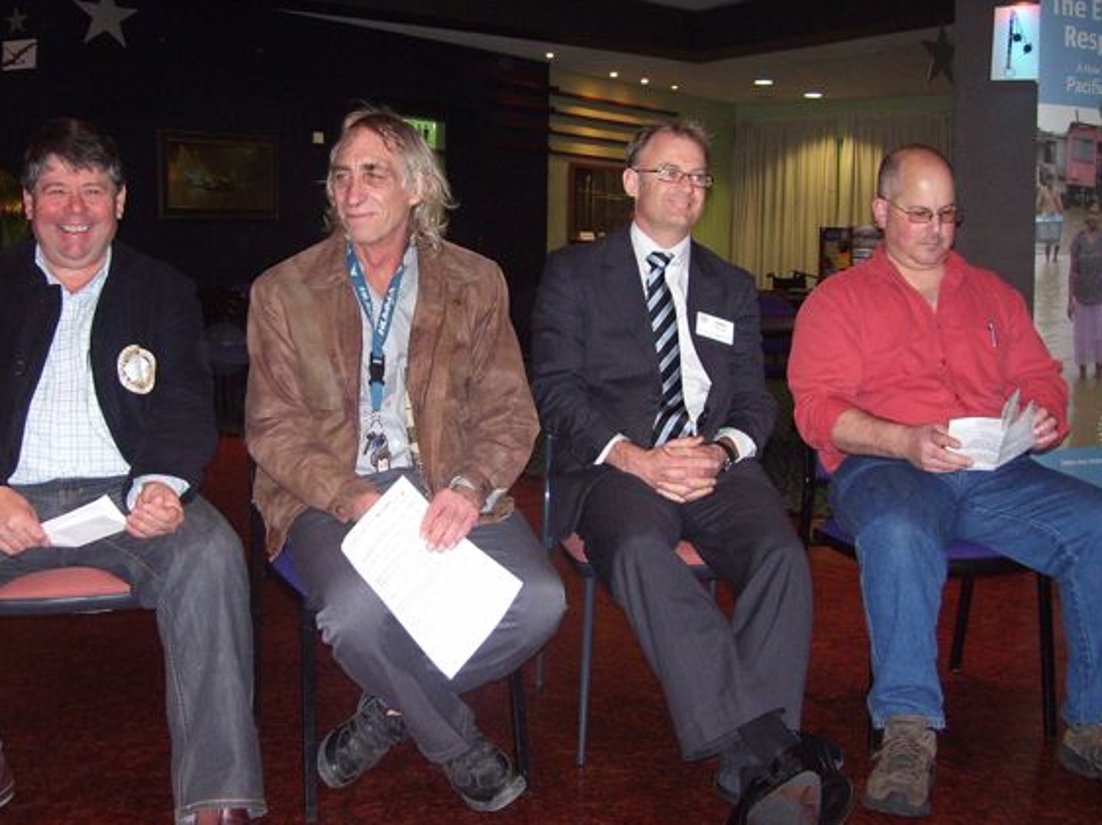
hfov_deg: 45.7
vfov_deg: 35.1
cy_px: 410
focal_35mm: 41
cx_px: 498
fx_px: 1305
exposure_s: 1/60
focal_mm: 6
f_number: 2.7
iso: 200
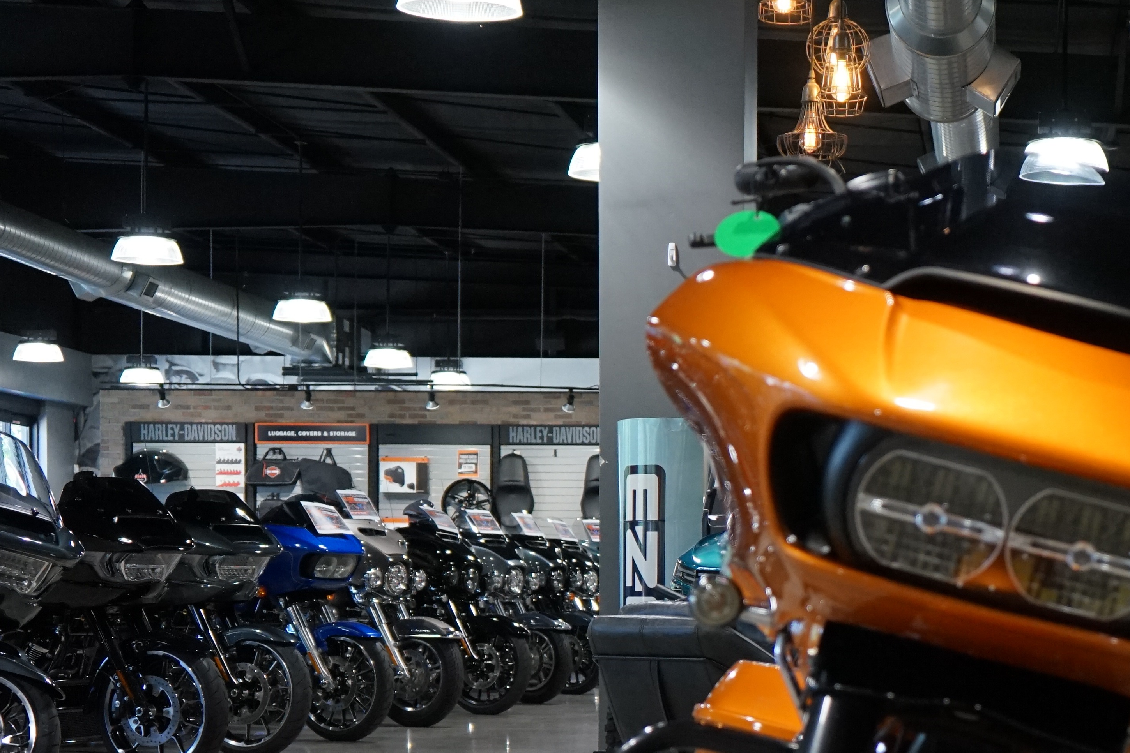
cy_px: 675
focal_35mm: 89
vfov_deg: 15.2
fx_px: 2794
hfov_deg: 22.3
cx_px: 1009
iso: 2000
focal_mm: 43
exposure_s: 1/160
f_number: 4.5
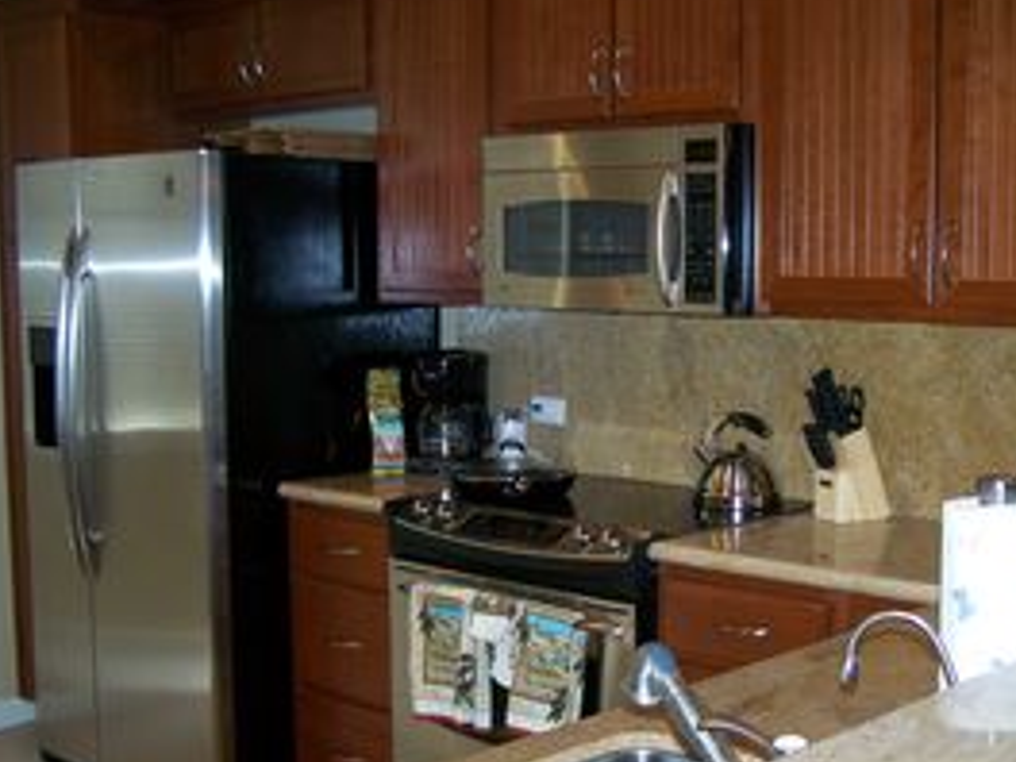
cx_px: 681
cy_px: 470
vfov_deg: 27.4
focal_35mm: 53
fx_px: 1556
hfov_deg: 35.8
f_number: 2.8
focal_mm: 6.3
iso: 160
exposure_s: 1/60
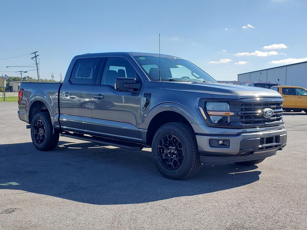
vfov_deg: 53.1
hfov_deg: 67.3
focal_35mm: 26
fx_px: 231
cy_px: 115
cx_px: 154
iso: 50
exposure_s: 1/487
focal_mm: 4.3
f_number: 2.4
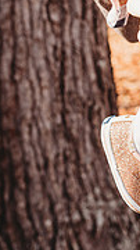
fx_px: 536
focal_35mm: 81
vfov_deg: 26.0
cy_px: 77
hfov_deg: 14.4
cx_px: 173
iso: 100
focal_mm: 24
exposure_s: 1/320
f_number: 2.8
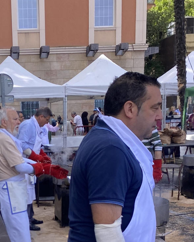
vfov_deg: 26.7
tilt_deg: -13.0
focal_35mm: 69
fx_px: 496
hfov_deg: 21.7
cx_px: 21
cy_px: 211
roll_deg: +1.7
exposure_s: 1/565
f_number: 1.8
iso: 32
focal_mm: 4.25
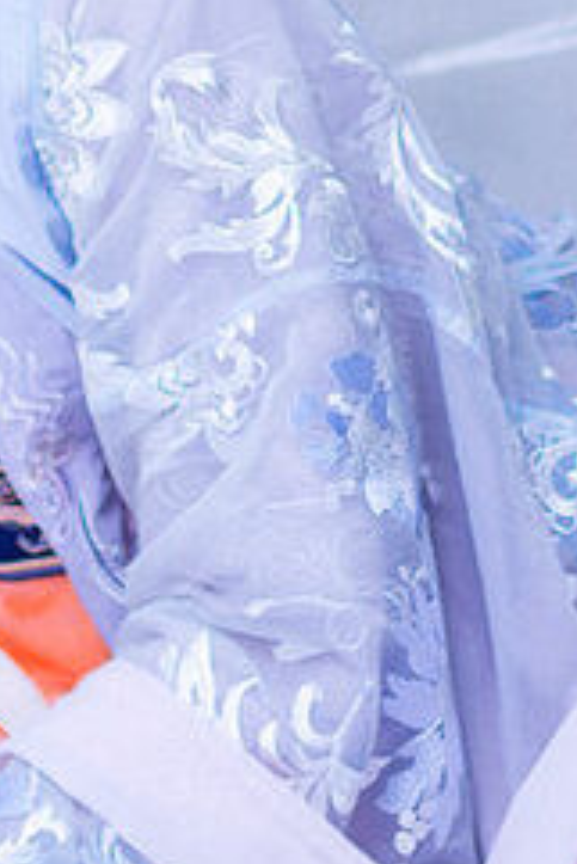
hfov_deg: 4.2
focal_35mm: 327
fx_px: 7850
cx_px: 290
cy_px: -683
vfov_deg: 6.2
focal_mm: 50
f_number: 2
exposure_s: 1/160
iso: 100
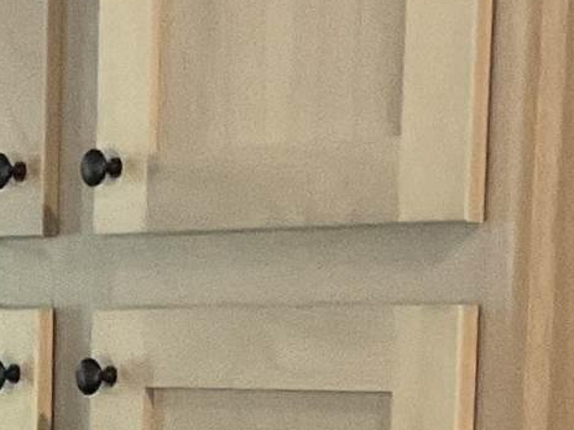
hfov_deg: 10.0
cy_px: 834
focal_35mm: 192
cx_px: -288
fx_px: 3184
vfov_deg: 7.5
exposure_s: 1/60
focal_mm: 3
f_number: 1.8
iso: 250
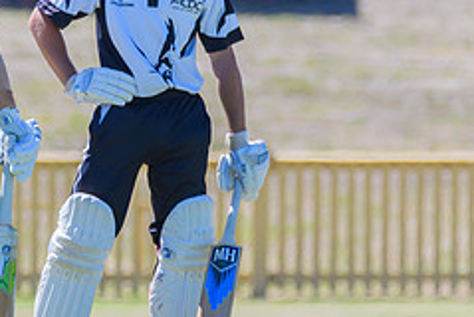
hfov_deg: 1.2
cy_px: 161
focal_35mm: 1653
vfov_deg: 0.8
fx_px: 21791
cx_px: 87
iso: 400
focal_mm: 450
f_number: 6
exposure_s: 1/800
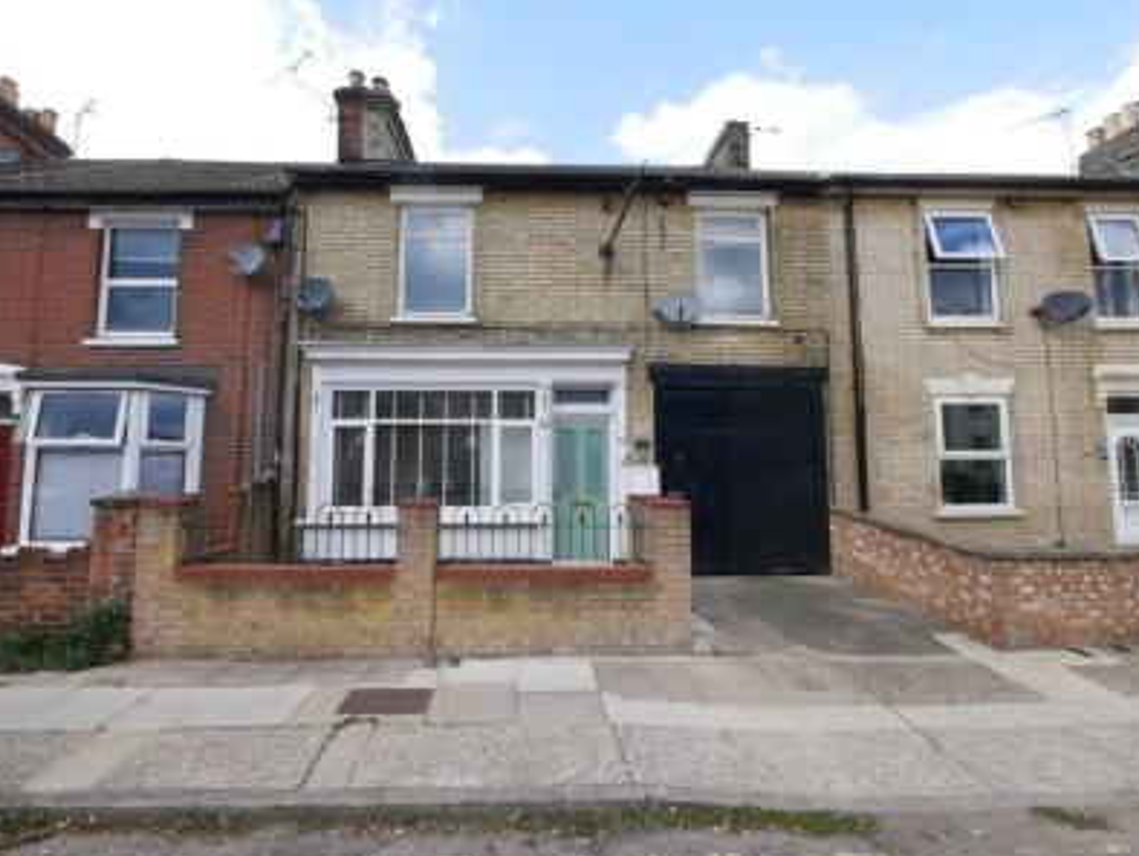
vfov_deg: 81.8
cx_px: 538
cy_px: 432
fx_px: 494
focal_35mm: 15
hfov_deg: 98.0
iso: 200
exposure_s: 1/200
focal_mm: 7
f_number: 5.6
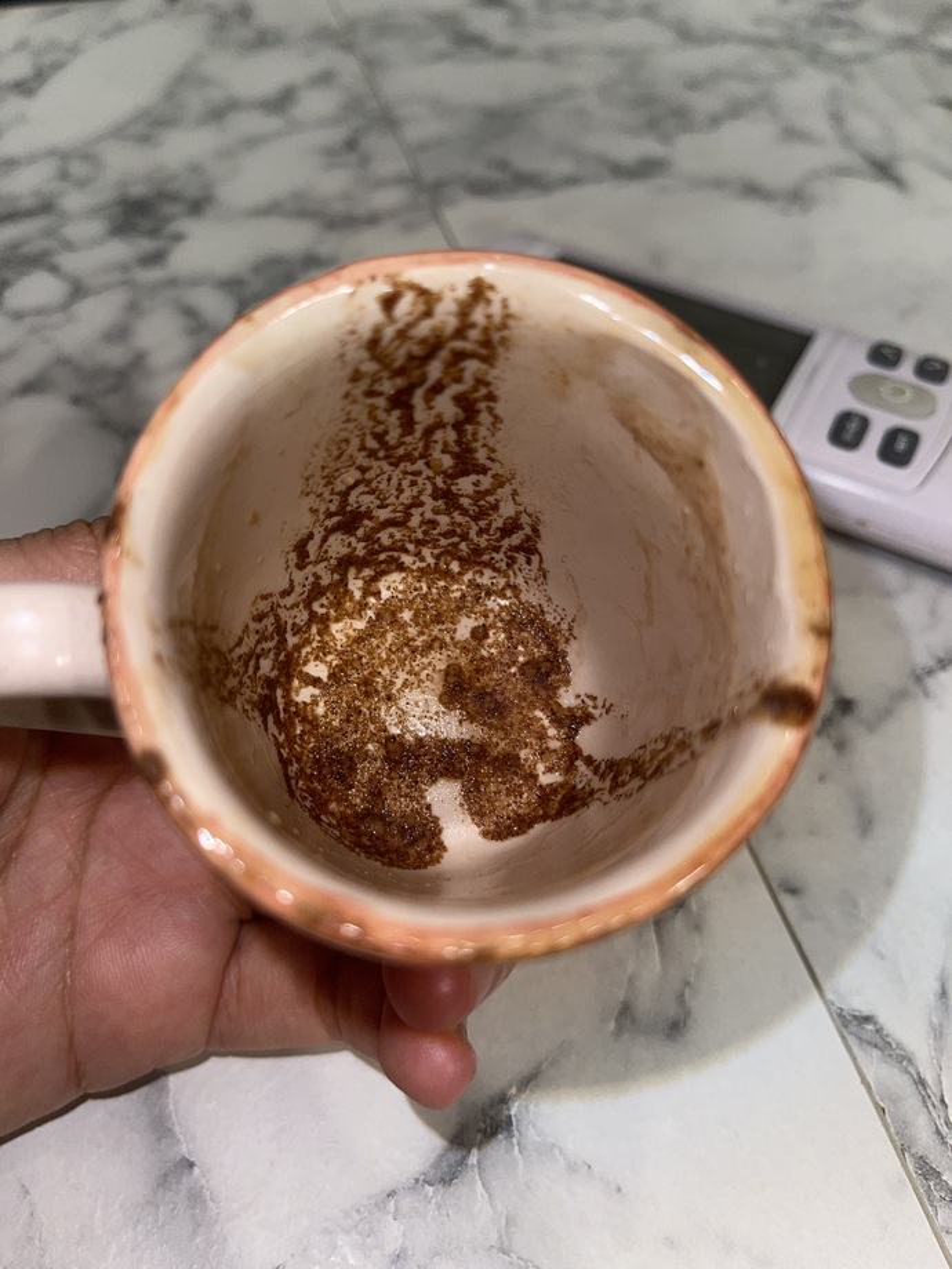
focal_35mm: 25
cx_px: 476
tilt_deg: -53.3
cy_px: 634
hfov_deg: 54.9
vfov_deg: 69.4
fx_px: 917
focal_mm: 5.1
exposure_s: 1/82
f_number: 1.6
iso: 32
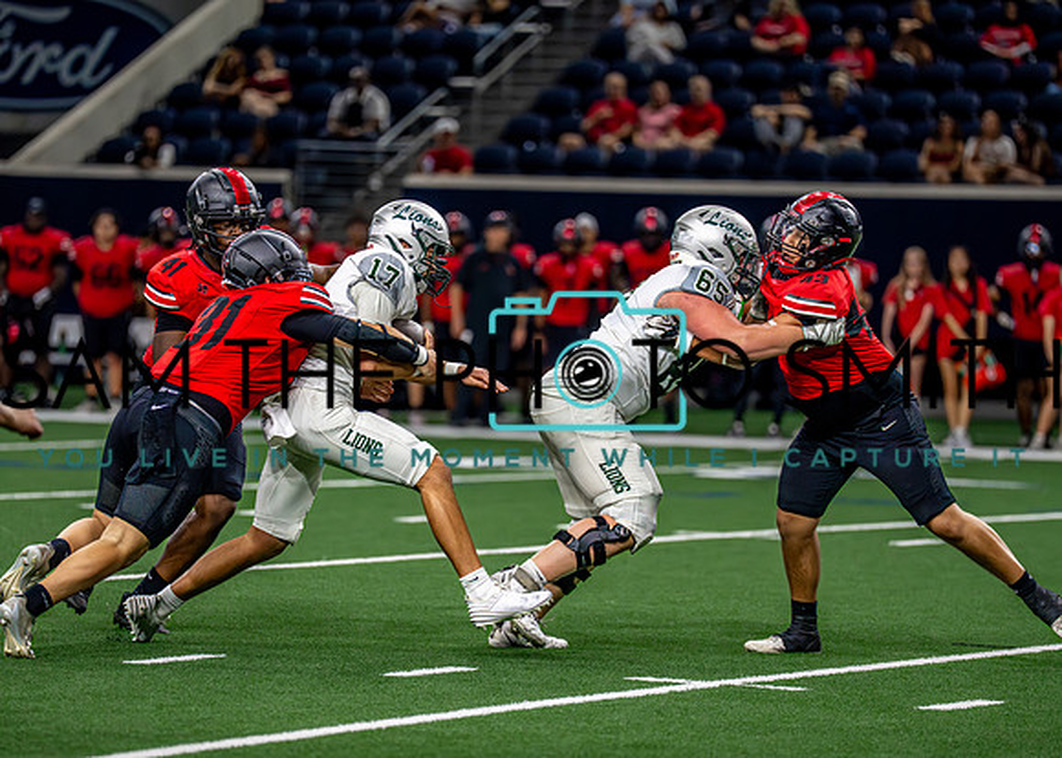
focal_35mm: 237
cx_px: 498
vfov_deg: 6.1
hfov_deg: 8.5
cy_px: 419
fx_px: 7151
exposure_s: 1/2000
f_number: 2.8
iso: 4000
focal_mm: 200
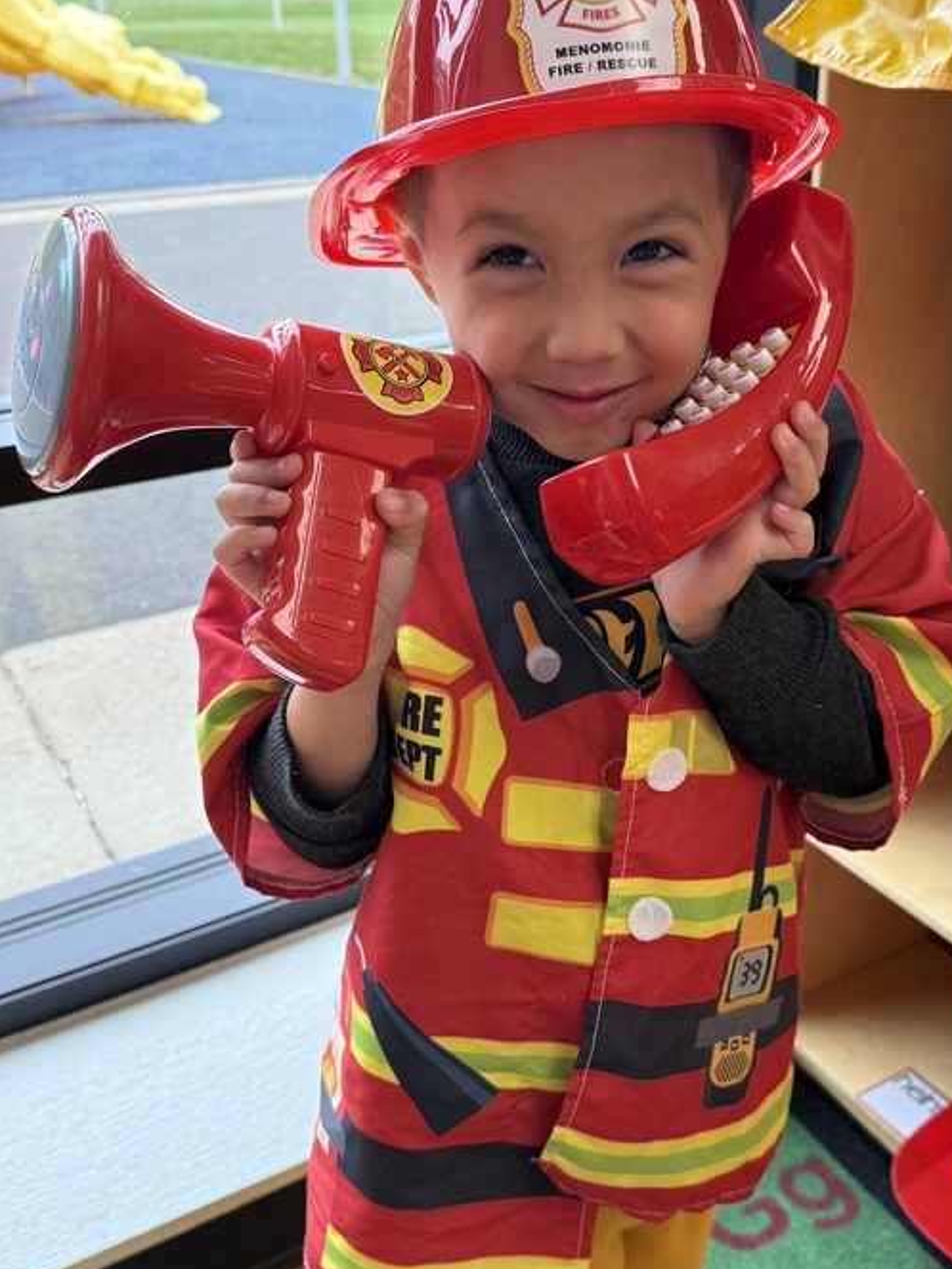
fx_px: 1357
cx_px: 577
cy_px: 608
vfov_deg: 50.1
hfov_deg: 38.5
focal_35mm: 37
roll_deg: -0.6
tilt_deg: -24.9
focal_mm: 6.76
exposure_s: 1/206
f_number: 1.78
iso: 200
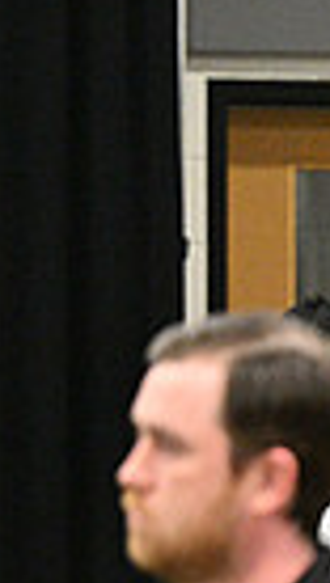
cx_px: 1037
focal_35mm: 483
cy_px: 657
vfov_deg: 4.5
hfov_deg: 2.5
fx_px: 7486
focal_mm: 110
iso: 6400
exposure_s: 1/640
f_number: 2.8
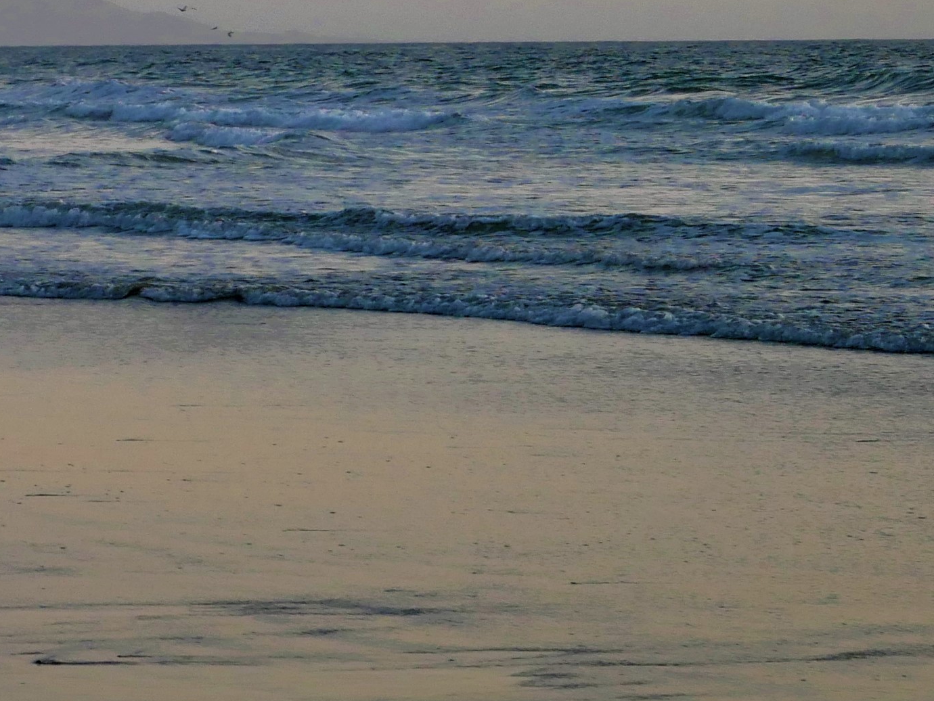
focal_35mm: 213
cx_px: -252
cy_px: 64
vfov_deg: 7.0
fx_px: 5749
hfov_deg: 9.1
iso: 400
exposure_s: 1/80
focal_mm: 32
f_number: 5.6
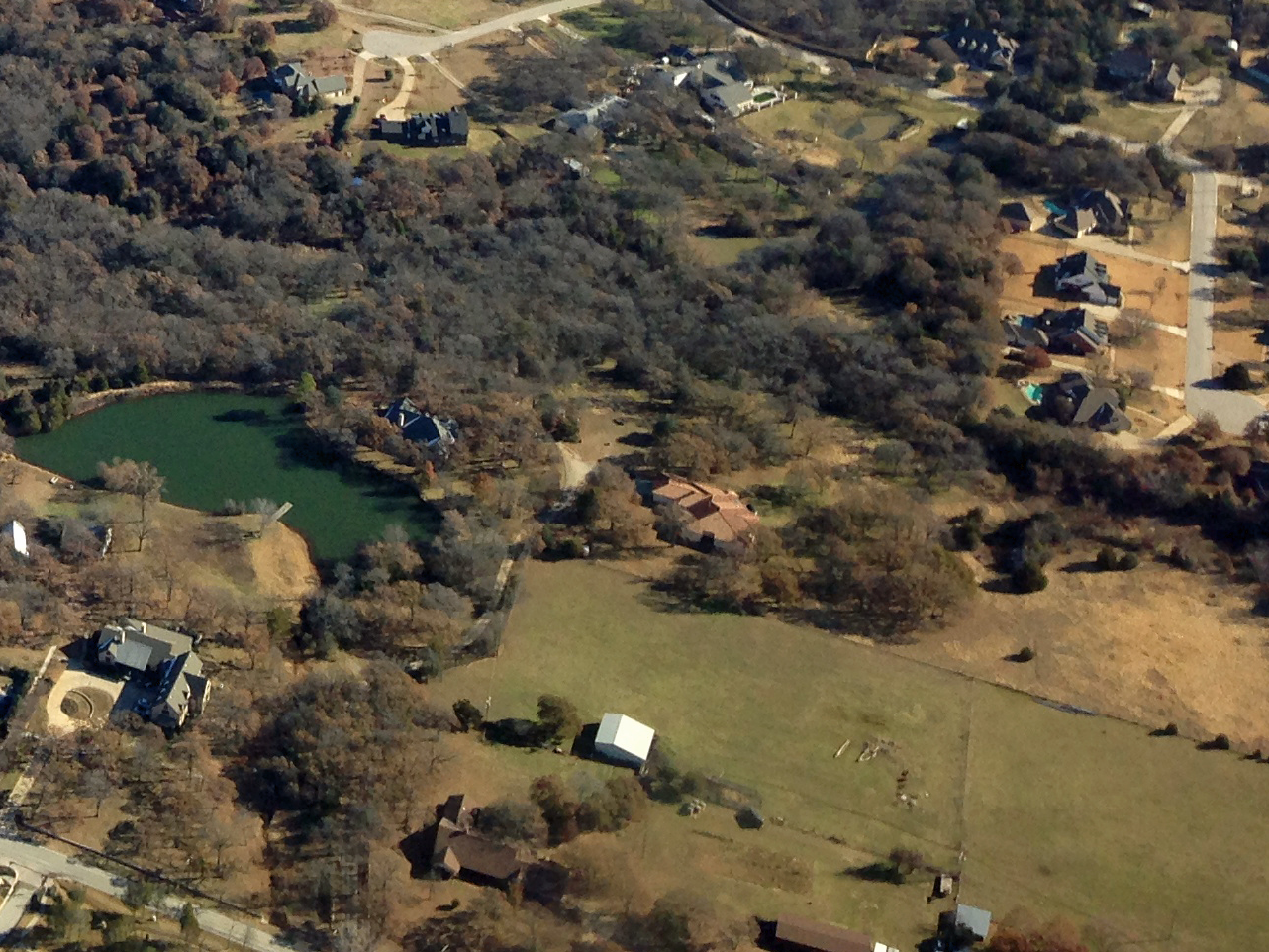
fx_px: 3080
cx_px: -255
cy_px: -253
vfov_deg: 16.7
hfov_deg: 21.6
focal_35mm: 84
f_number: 2.4
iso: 50
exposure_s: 1/602
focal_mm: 4.12
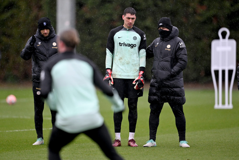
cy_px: 80
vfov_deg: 3.4
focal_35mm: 400
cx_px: 120
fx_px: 2656
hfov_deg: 5.2
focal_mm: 400
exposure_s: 1/1600
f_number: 2.8
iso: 1000
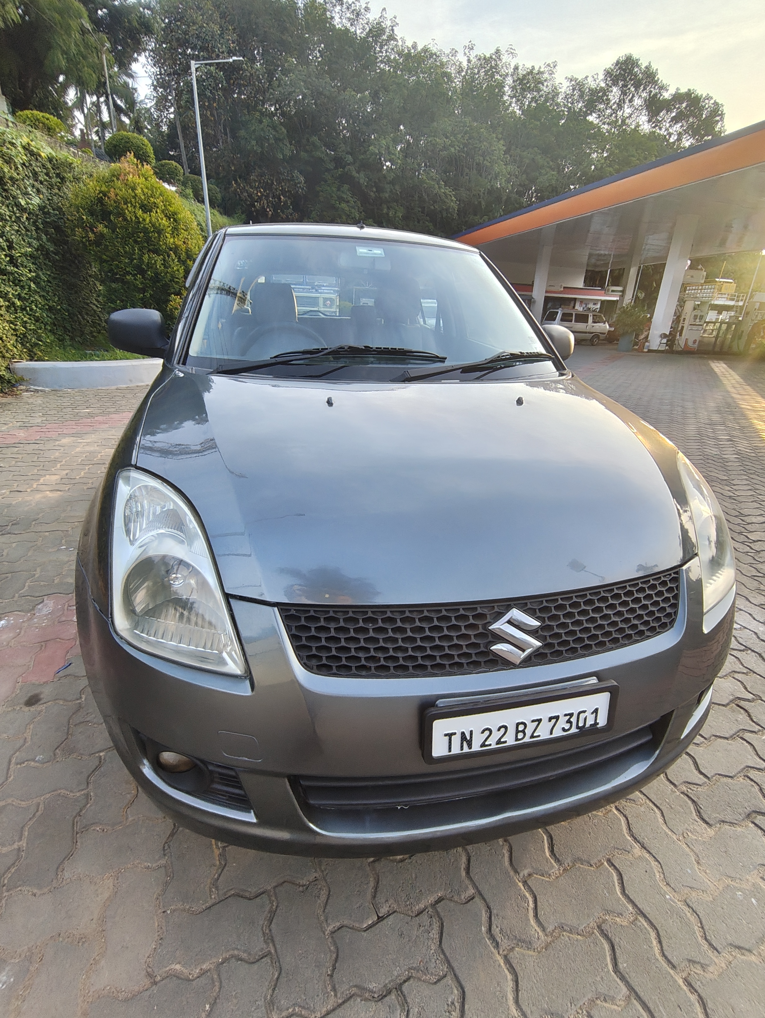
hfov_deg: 81.8
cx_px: 382
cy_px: 509
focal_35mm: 15
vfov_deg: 98.1
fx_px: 442
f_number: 2.2
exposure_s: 1/138
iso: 50
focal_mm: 1.64
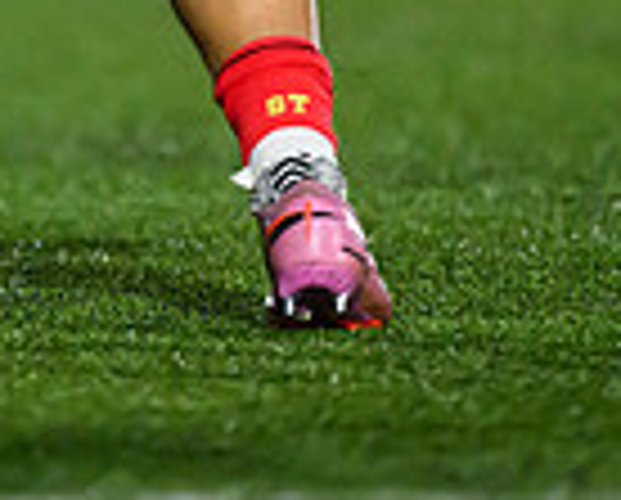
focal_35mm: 2031
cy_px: -388
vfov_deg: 0.8
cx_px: -438
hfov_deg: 1.0
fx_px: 37407
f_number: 3.2
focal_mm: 400
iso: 5000
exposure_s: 1/3200
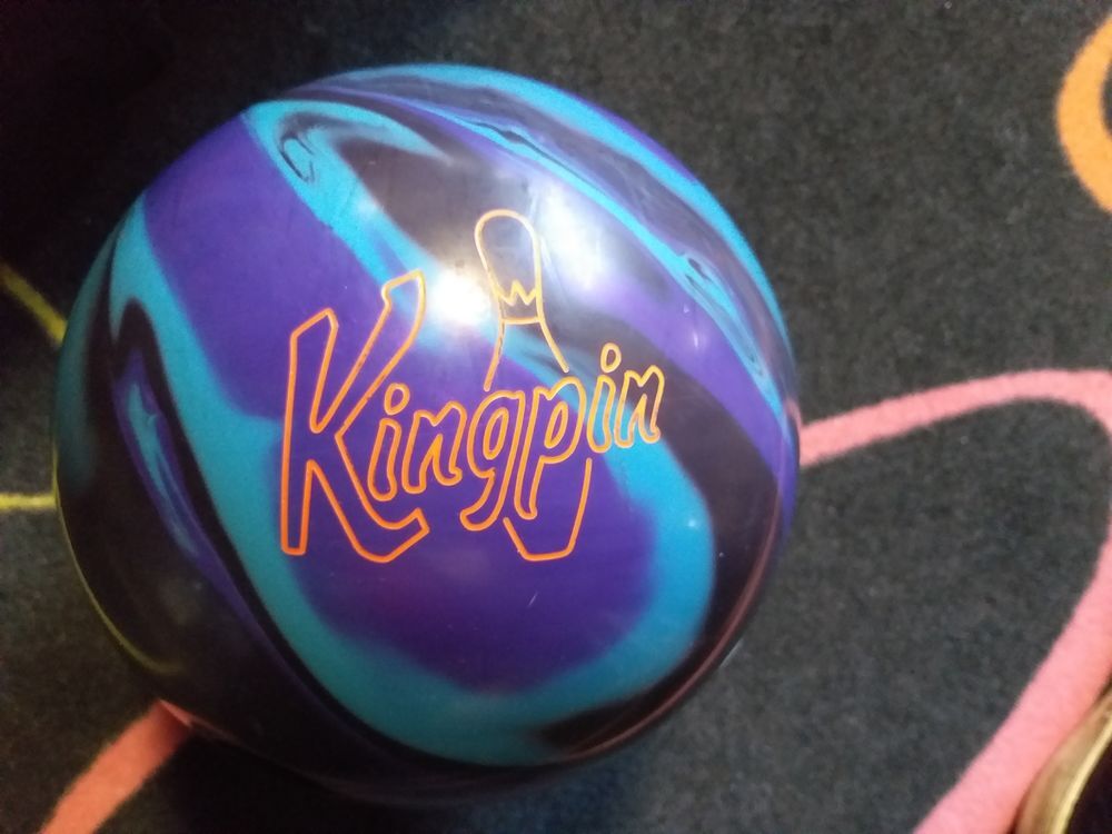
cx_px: 556
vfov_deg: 53.1
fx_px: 835
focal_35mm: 26
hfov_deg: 67.3
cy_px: 417
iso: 500
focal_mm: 3.93
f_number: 1.7
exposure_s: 1/15
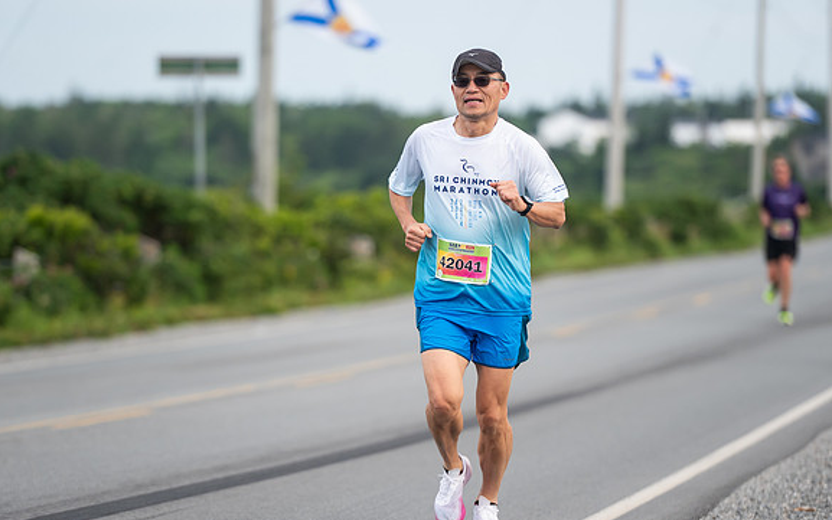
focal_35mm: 266
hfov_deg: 7.9
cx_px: 374
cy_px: 287
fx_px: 6033
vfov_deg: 4.9
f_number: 4.5
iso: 500
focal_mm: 200
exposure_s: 1/800
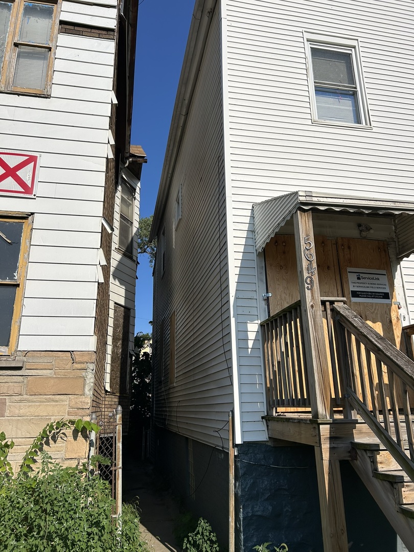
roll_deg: +1.0
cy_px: 276
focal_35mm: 26
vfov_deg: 67.3
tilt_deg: +17.1
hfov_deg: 53.1
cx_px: 207
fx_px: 415
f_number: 1.5
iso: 50
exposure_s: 1/8000
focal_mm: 5.7
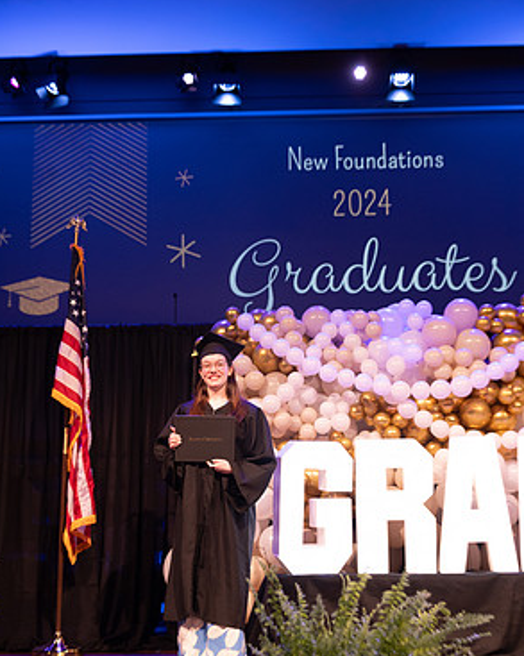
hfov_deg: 28.6
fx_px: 1029
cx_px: 258
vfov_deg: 35.3
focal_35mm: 53
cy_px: 366
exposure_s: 1/200
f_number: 4
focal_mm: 46
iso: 1600
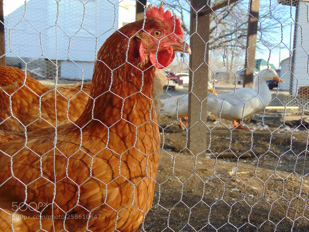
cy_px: 116
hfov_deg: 52.6
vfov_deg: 40.7
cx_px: 154
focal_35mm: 35
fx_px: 312
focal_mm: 6.3
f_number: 3.2
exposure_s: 1/250
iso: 80
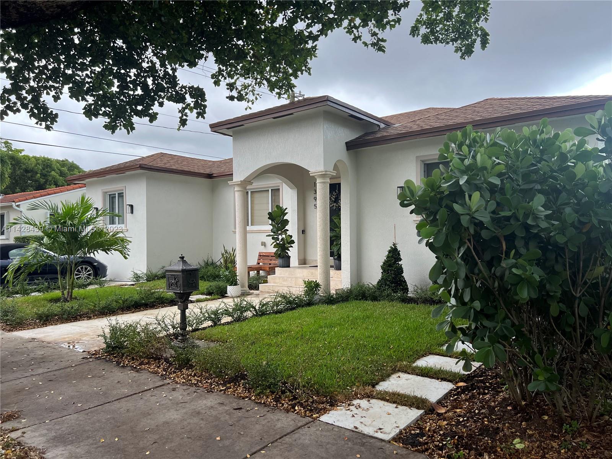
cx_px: 306
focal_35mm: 26
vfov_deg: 53.1
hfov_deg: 67.3
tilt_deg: +0.8
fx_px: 460
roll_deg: +0.6
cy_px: 230
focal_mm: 5.7
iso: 125
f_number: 1.5
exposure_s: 1/120
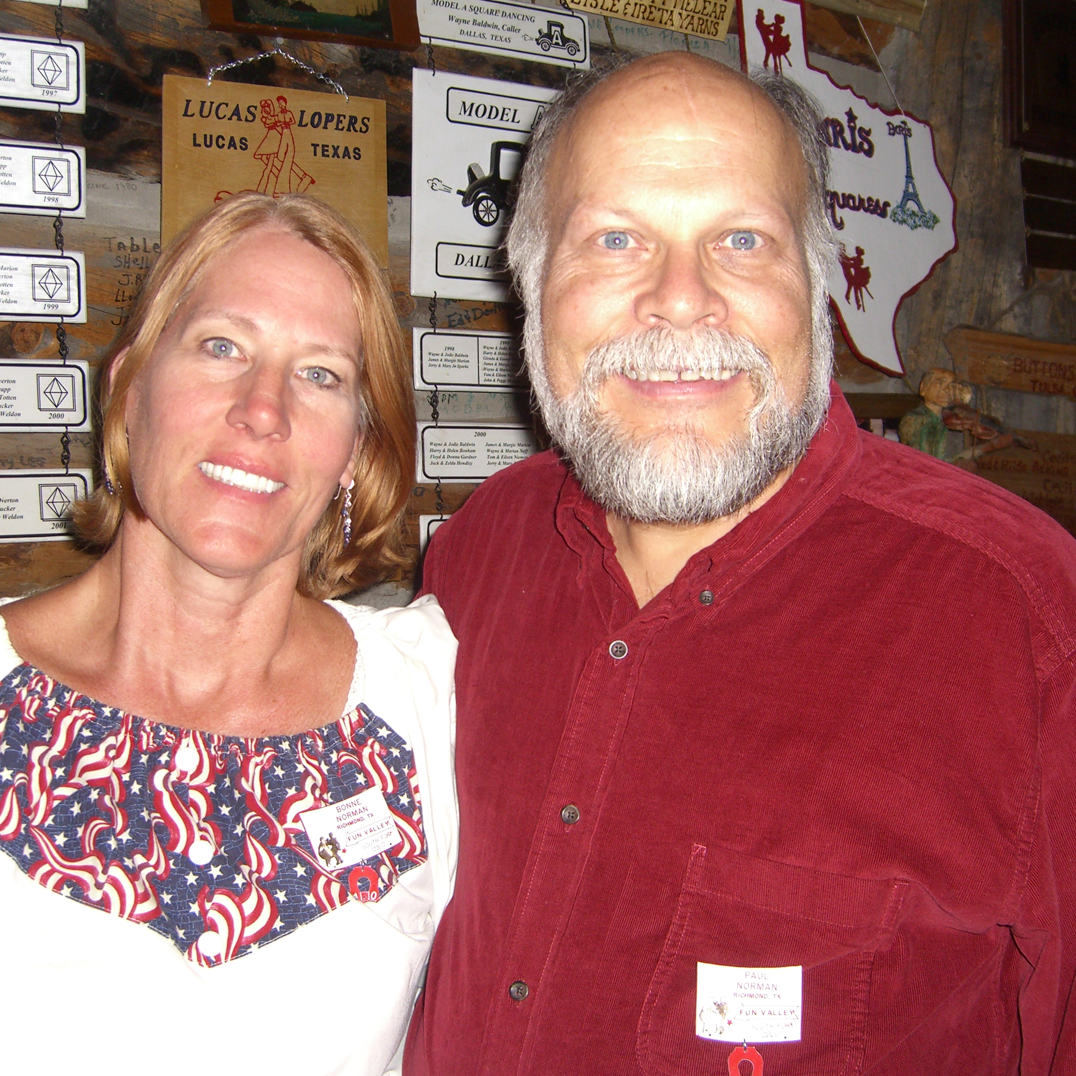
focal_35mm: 45
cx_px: 514
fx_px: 1583
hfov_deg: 37.5
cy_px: 539
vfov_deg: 37.6
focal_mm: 7.9
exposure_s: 1/60
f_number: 2.8
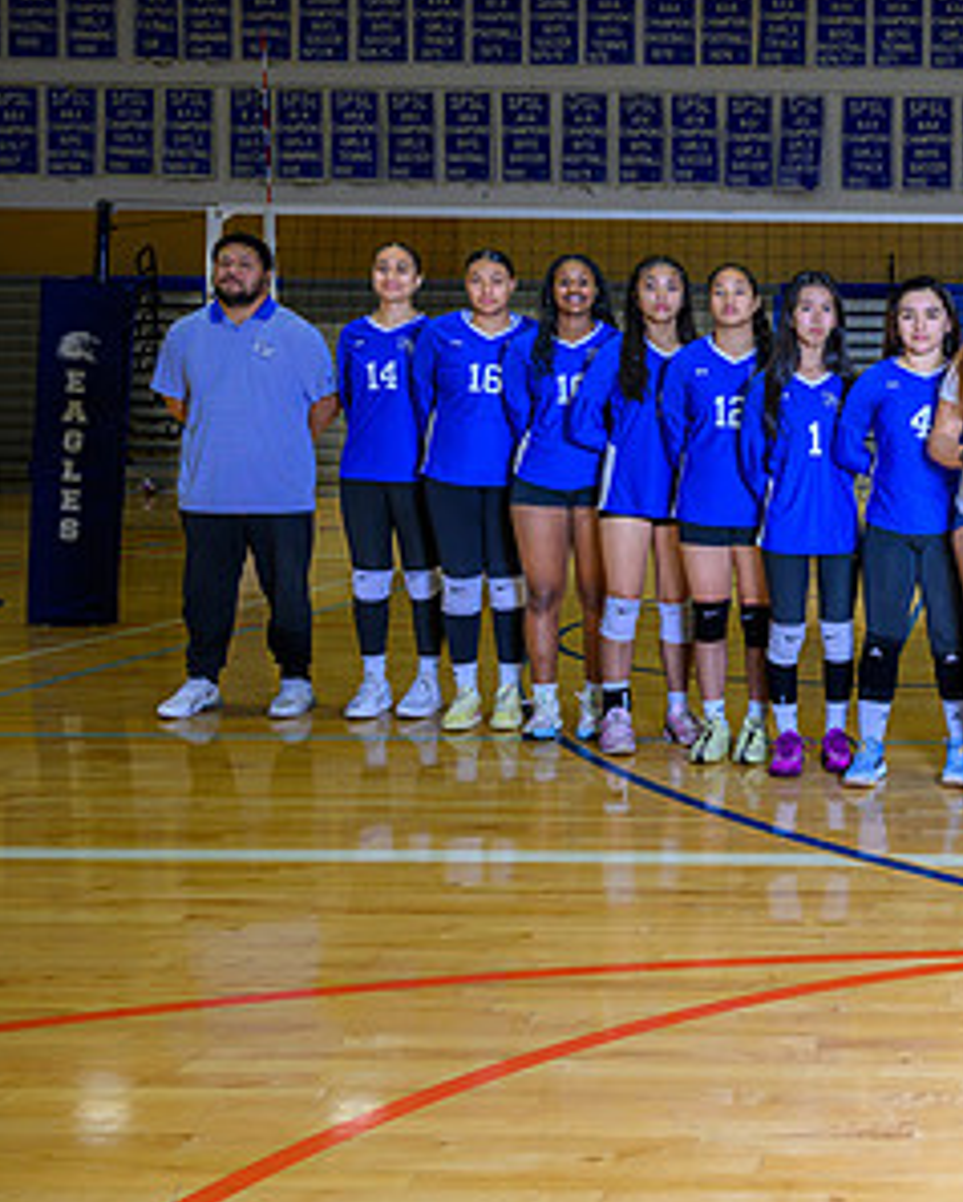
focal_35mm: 44
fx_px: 1566
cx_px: 1032
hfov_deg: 30.9
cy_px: 500
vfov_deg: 41.8
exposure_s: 1/160
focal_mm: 24
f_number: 5.6
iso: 500
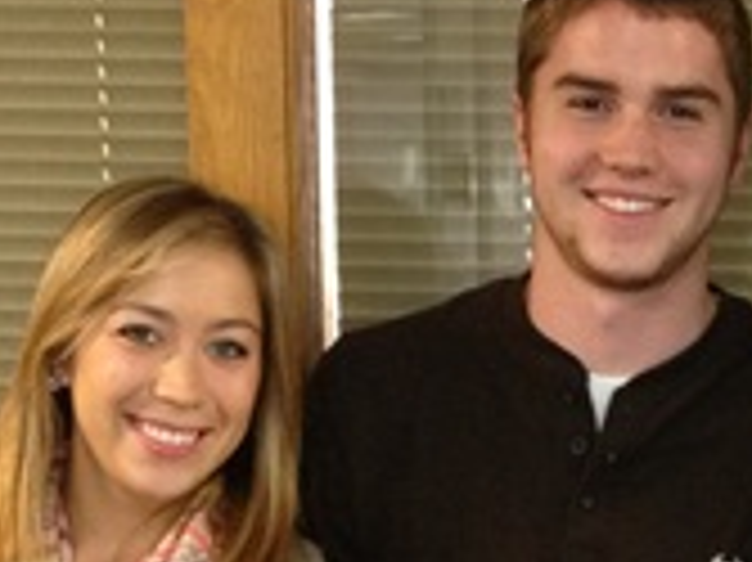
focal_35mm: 134
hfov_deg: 14.5
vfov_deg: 10.9
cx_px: 784
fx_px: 2909
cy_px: 652
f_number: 2.4
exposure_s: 1/20
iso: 200
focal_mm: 4.28
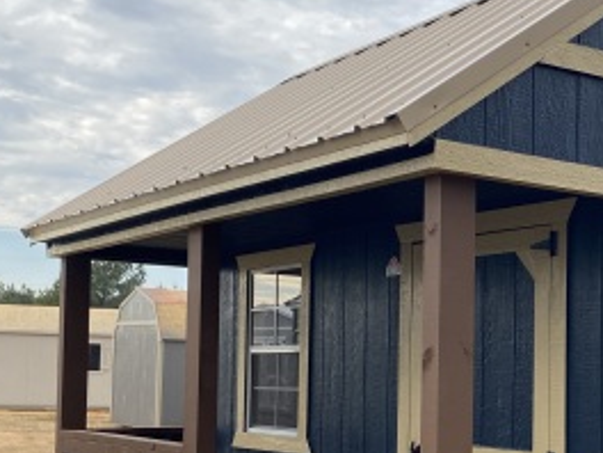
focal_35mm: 63
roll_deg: +1.2
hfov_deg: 30.0
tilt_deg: +5.6
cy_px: 341
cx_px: 480
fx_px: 1097
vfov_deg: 23.1
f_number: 1.8
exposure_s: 1/1072
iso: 32
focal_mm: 4.25
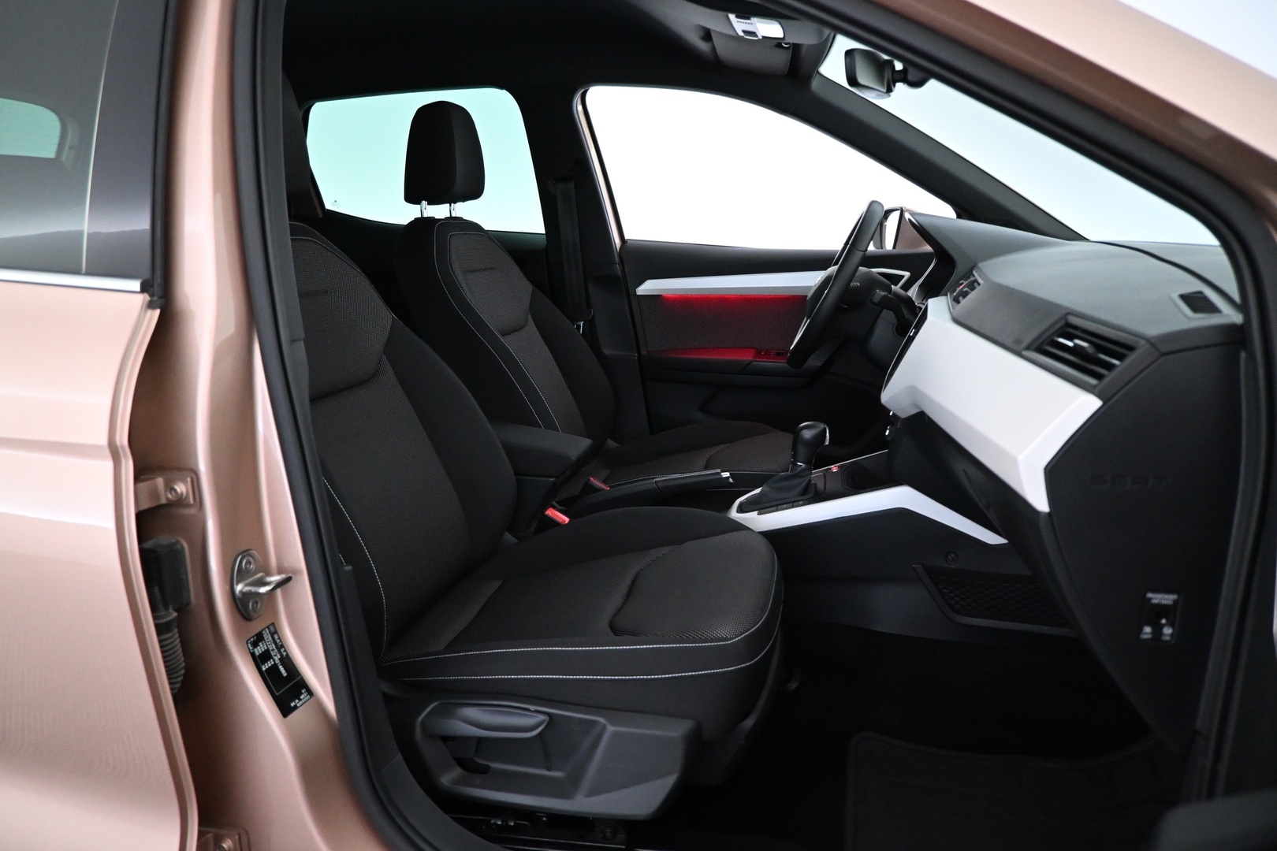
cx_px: 638
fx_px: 851
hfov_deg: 73.7
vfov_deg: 53.1
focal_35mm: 24
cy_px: 426
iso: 3600
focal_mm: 16
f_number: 3.5
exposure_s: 1/60
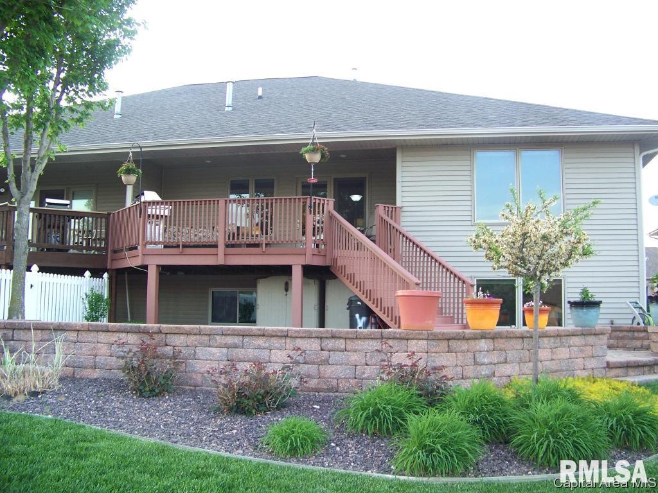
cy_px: 246
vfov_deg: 39.7
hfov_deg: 51.4
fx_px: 684
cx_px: 329
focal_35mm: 36
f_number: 2.8
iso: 80
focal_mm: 5.85
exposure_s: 1/30
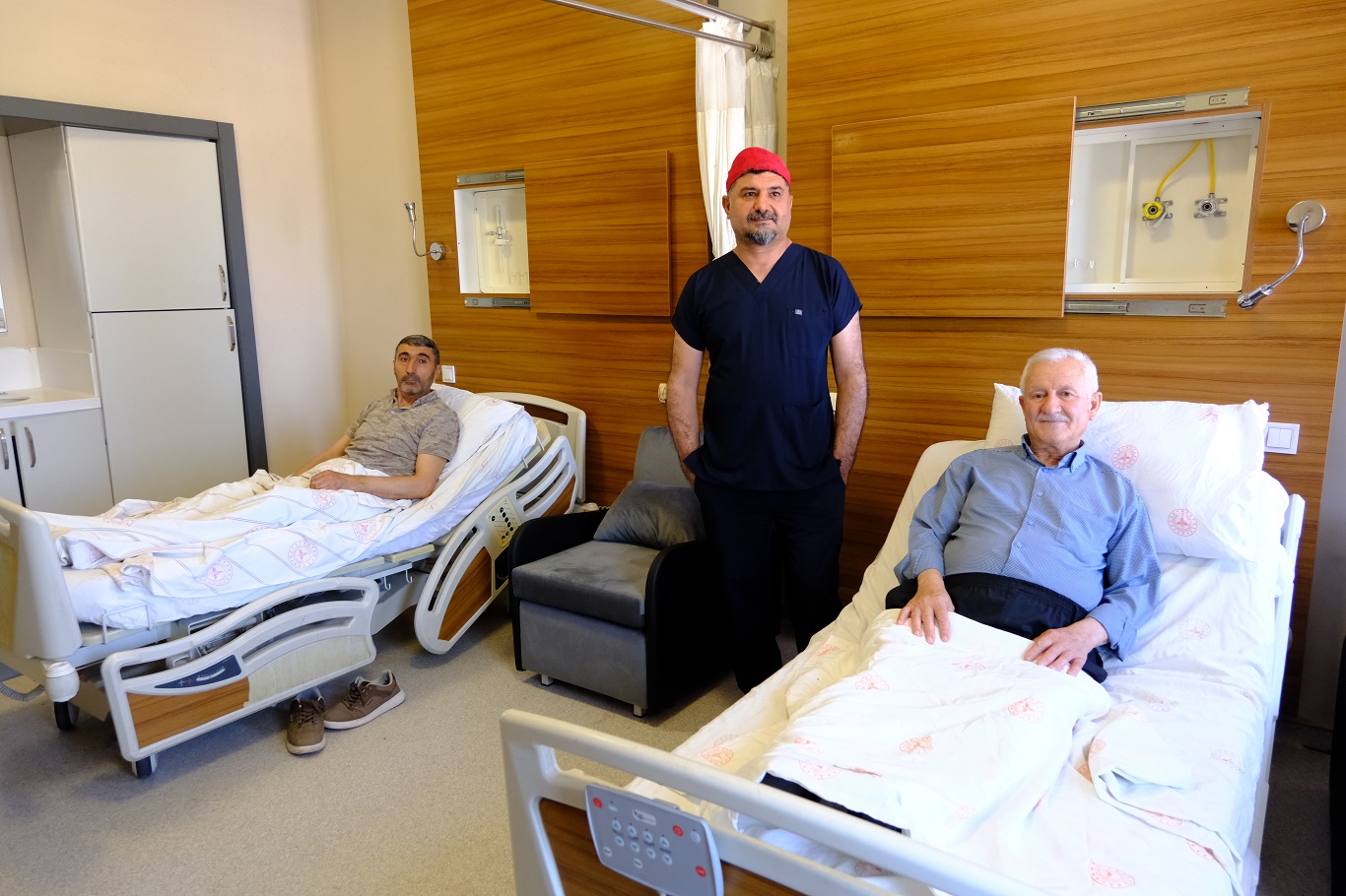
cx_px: 673
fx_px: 897
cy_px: 448
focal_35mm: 24
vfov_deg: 53.1
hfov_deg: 73.8
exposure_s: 1/125
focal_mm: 16
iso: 2000
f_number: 4
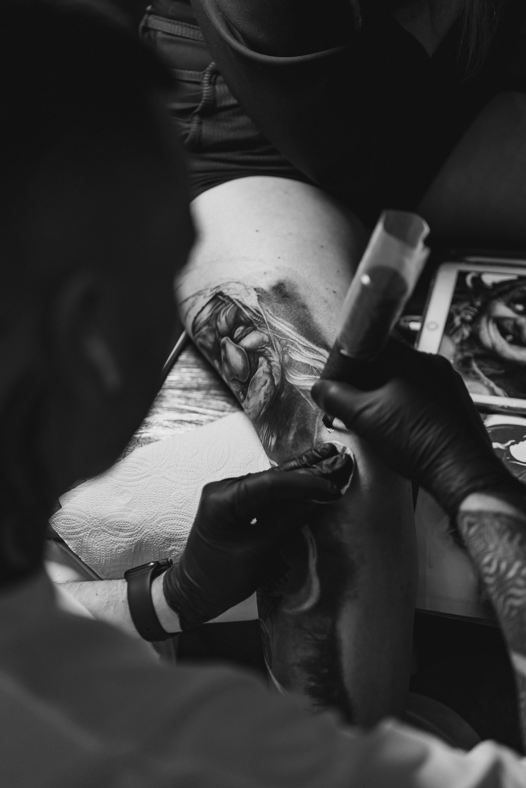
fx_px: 986
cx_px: 263
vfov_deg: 43.6
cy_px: 394
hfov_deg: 29.9
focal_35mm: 45
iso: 500
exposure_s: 1/500
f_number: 1.8
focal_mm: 45
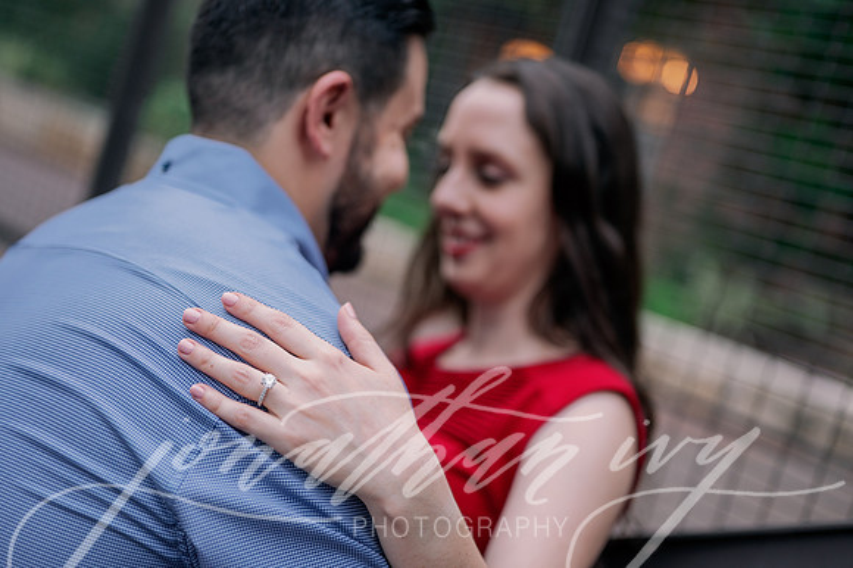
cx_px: 426
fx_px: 1184
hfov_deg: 39.6
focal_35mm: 50
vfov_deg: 27.0
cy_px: 284
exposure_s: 1/400
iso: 320
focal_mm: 50
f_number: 2
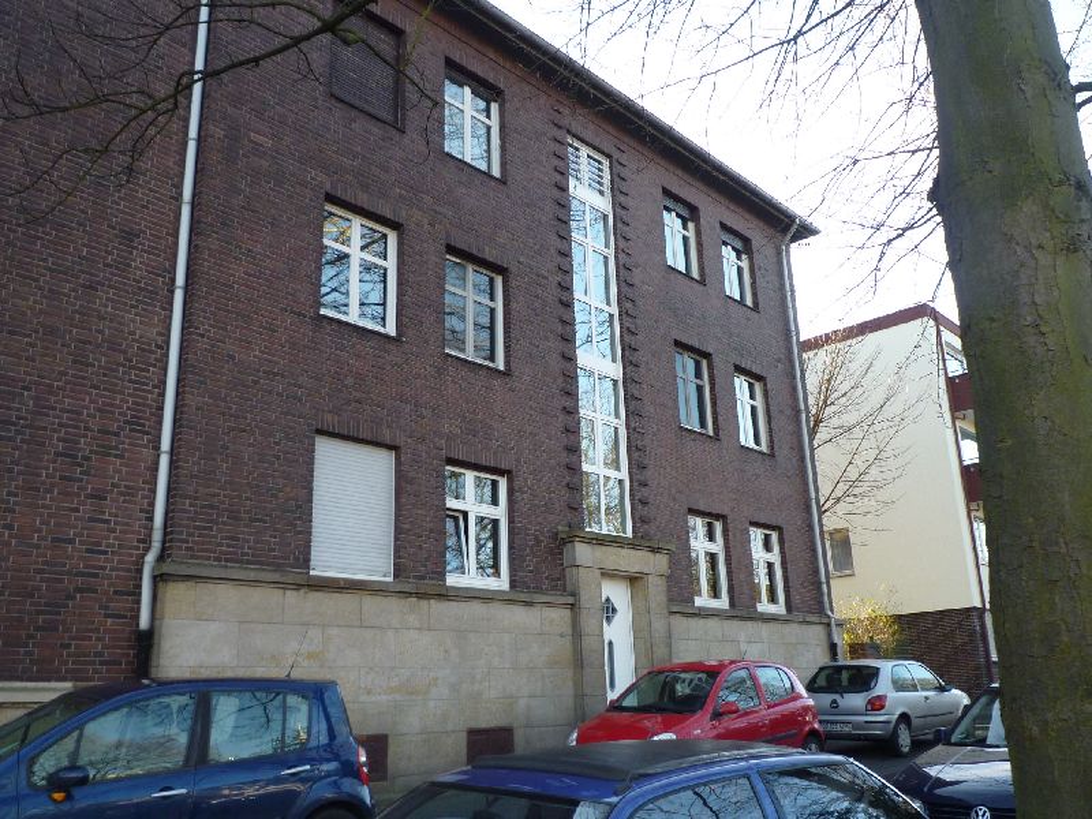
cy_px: 410
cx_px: 546
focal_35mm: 30
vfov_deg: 46.8
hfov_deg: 60.0
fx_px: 946
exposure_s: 1/100
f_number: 2.8
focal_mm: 4.4
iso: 80
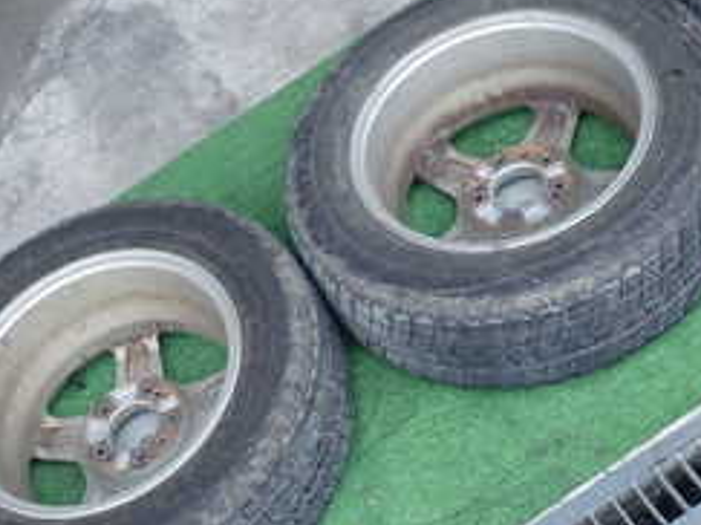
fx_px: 1498
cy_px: 326
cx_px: 306
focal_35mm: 74
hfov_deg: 26.3
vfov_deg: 19.8
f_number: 2.3
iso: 125
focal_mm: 5.4
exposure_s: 1/125
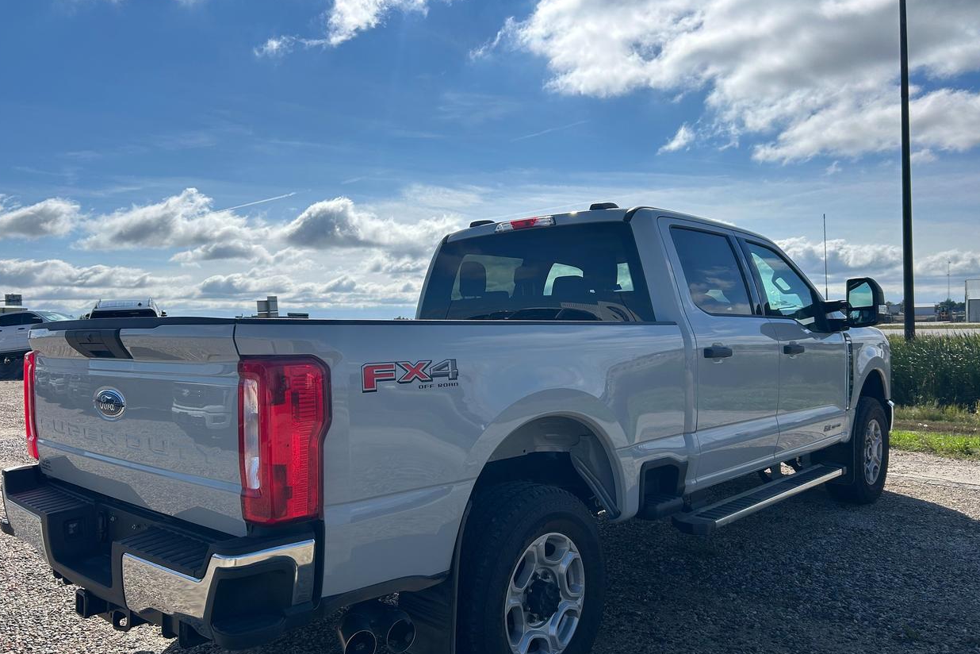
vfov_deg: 46.3
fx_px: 762
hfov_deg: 65.5
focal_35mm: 28
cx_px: 483
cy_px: 359
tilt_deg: -1.2
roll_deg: +2.1
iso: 50
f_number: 1.5
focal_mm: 5.7
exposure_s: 1/10309
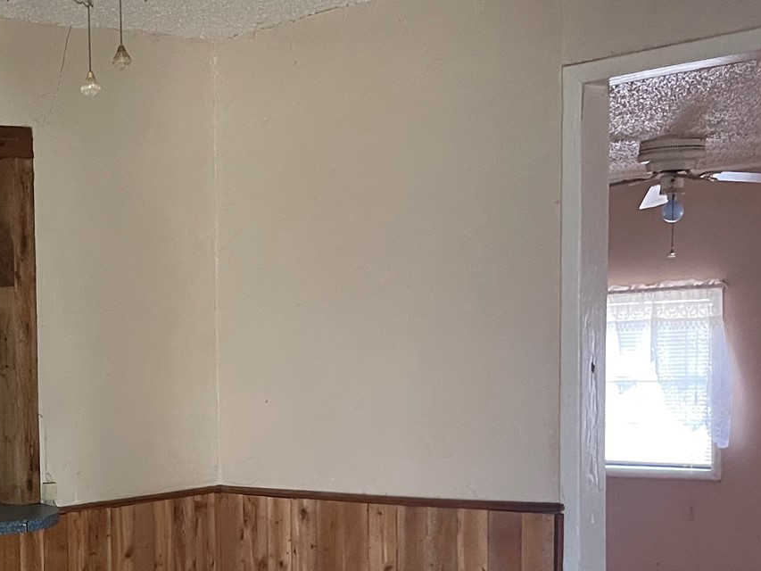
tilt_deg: -7.6
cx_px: -143
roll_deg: +2.6
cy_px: 500
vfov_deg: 23.8
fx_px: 1319
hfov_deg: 28.2
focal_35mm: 60
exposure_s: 1/60
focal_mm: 5.1
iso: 400
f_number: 1.6
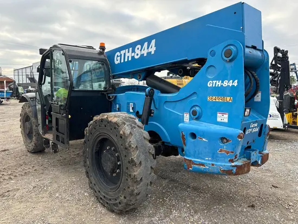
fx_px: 224
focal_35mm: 26
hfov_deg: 67.3
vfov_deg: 53.1
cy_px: 112
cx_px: 149
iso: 50
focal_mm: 5.96
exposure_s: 1/477
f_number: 1.6
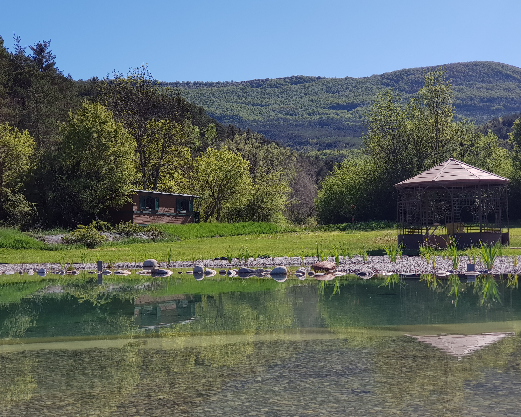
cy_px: 206
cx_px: 258
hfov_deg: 34.1
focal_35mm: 55
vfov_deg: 27.6
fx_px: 848
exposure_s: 1/734
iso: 25
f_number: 2.4
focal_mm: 6
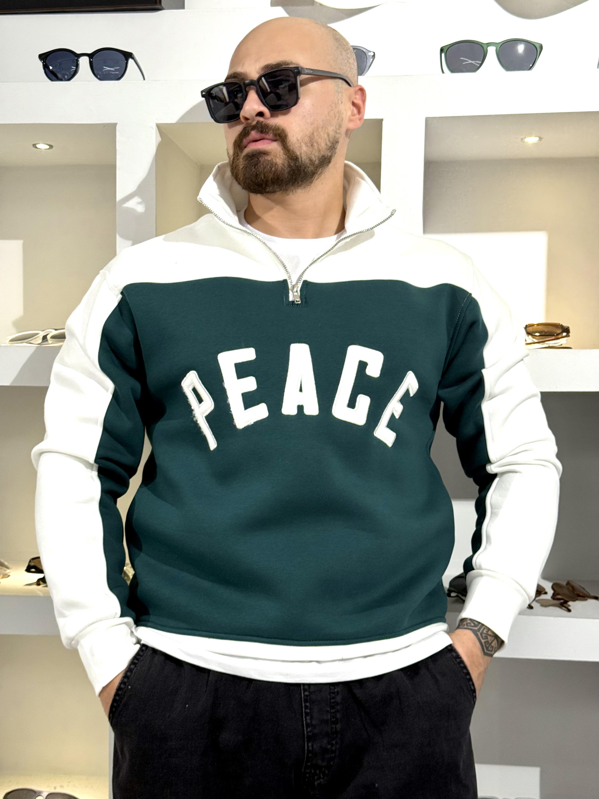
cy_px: 400
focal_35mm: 48
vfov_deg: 39.7
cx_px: 300
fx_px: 1107
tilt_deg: -0.5
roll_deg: +0.0
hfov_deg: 30.3
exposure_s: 1/100
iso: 80
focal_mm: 6.76
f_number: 1.78
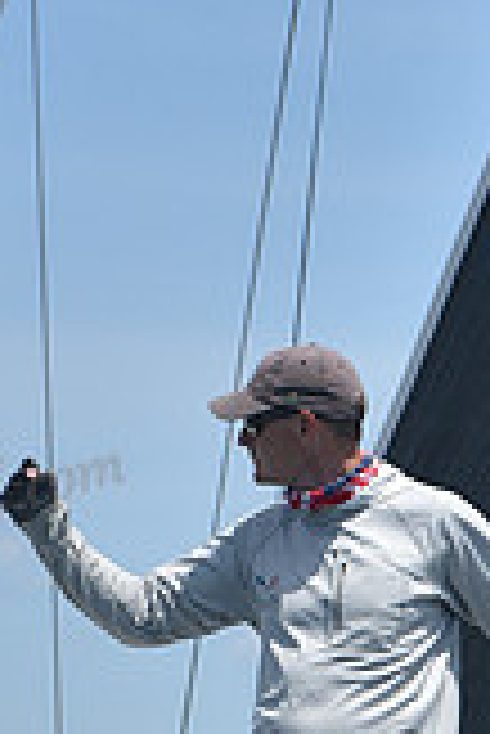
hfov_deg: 2.9
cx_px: 357
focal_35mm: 480
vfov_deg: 4.3
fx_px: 9778
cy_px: 1121
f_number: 8
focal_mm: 135
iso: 320
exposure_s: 1/1250
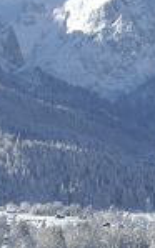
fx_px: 1441
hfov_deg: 6.1
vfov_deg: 9.8
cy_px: 117
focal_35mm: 213
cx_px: 202
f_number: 10
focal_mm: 26
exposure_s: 1/400
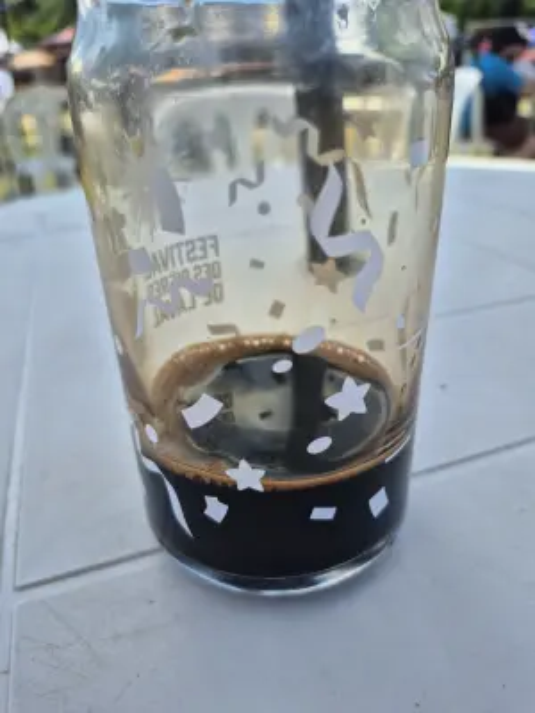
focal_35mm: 23
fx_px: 474
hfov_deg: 58.9
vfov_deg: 73.9
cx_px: 268
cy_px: 356
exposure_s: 1/1148
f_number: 1.8
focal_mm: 5.4
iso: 25
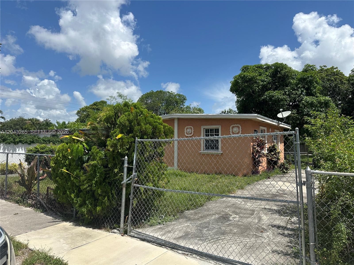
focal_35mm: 24
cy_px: 132
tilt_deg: +4.6
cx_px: 177
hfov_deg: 71.6
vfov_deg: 56.8
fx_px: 245
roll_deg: -0.9
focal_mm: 6.86
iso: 80
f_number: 1.78
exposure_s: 1/6623
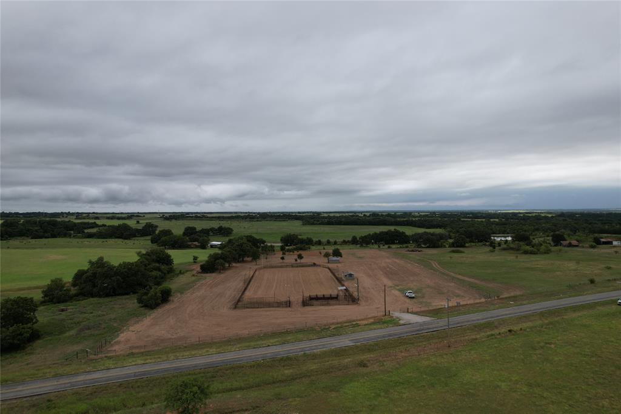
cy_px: 207
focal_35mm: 22
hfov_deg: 78.6
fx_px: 379
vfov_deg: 57.2
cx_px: 310
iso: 110
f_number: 2.8
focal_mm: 8.38
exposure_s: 1/1250
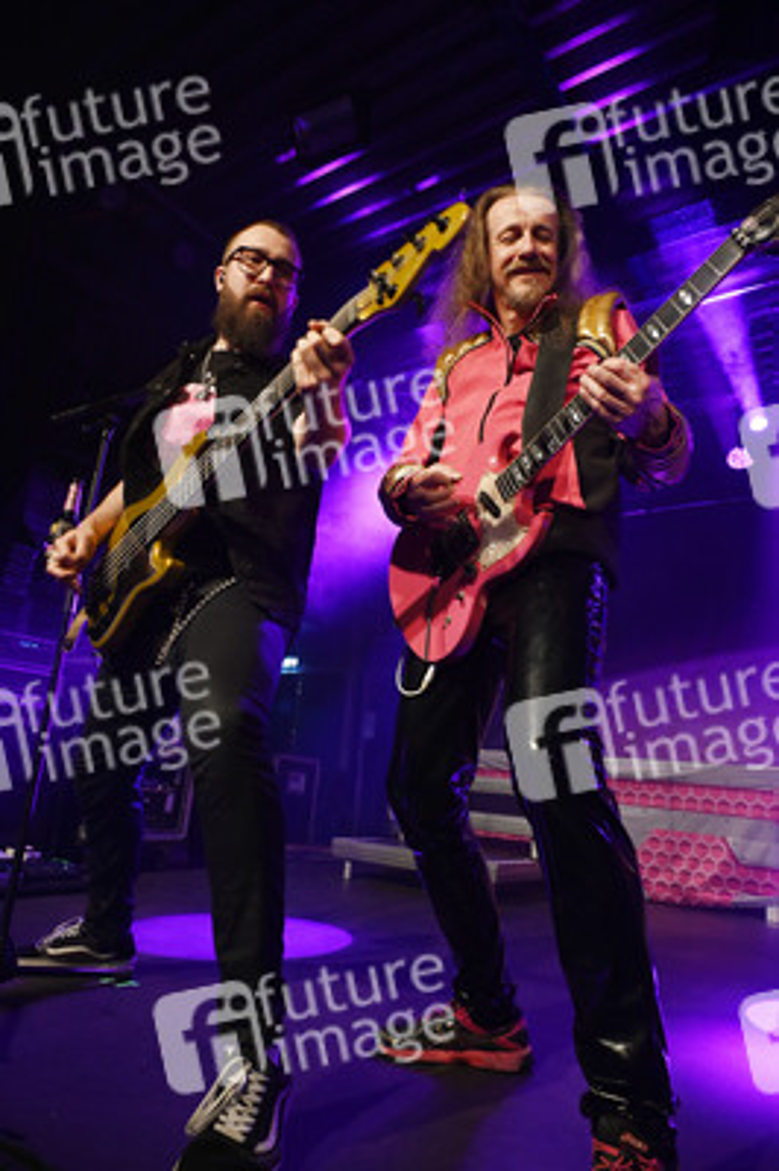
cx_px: 390
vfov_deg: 73.8
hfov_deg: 53.1
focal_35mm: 24
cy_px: 586
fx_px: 780
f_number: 6.3
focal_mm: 24
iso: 2000
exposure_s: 1/60
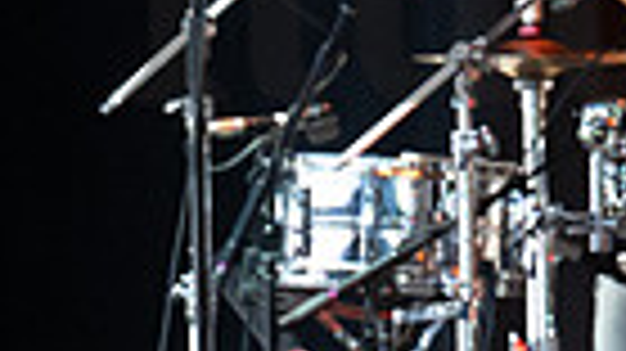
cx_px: 1270
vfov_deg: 1.2
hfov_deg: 2.1
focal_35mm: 1048
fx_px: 17386
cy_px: -128
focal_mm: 160
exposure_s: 1/160
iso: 2500
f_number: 5.6
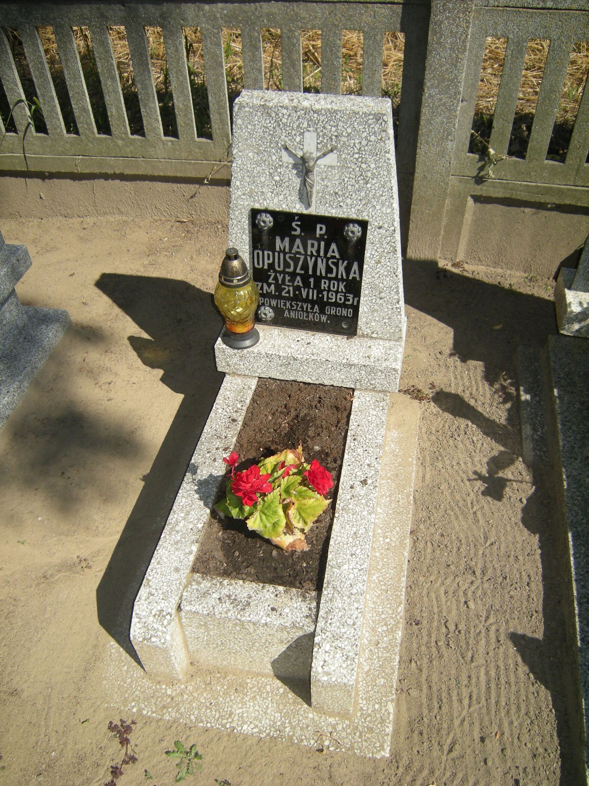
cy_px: 393
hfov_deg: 49.7
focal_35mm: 28
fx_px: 635
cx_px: 294
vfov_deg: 63.4
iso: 91
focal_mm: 4.7
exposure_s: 1/347
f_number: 5.6
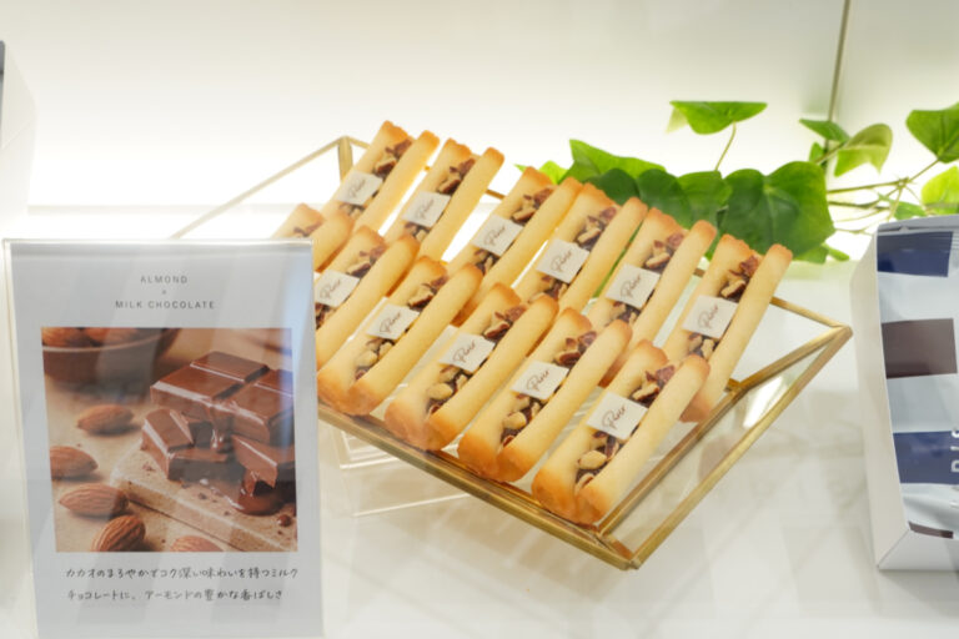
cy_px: 320
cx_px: 480
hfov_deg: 42.3
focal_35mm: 46
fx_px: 1239
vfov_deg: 28.9
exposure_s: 1/30
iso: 250
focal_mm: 31
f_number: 7.1
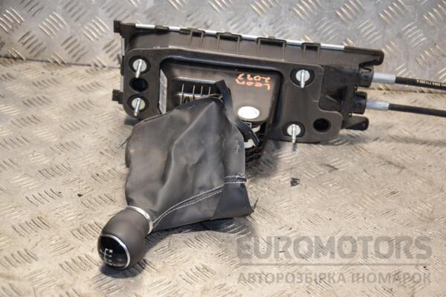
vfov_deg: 17.5
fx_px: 966
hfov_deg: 26.0
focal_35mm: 78
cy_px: 148
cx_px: 223
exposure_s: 1/200
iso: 800
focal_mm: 52
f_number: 5
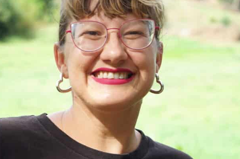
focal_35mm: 130
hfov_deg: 15.8
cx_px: 104
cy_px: 64
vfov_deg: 10.5
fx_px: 865
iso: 200
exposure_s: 1/200
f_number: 5.6
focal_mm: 61
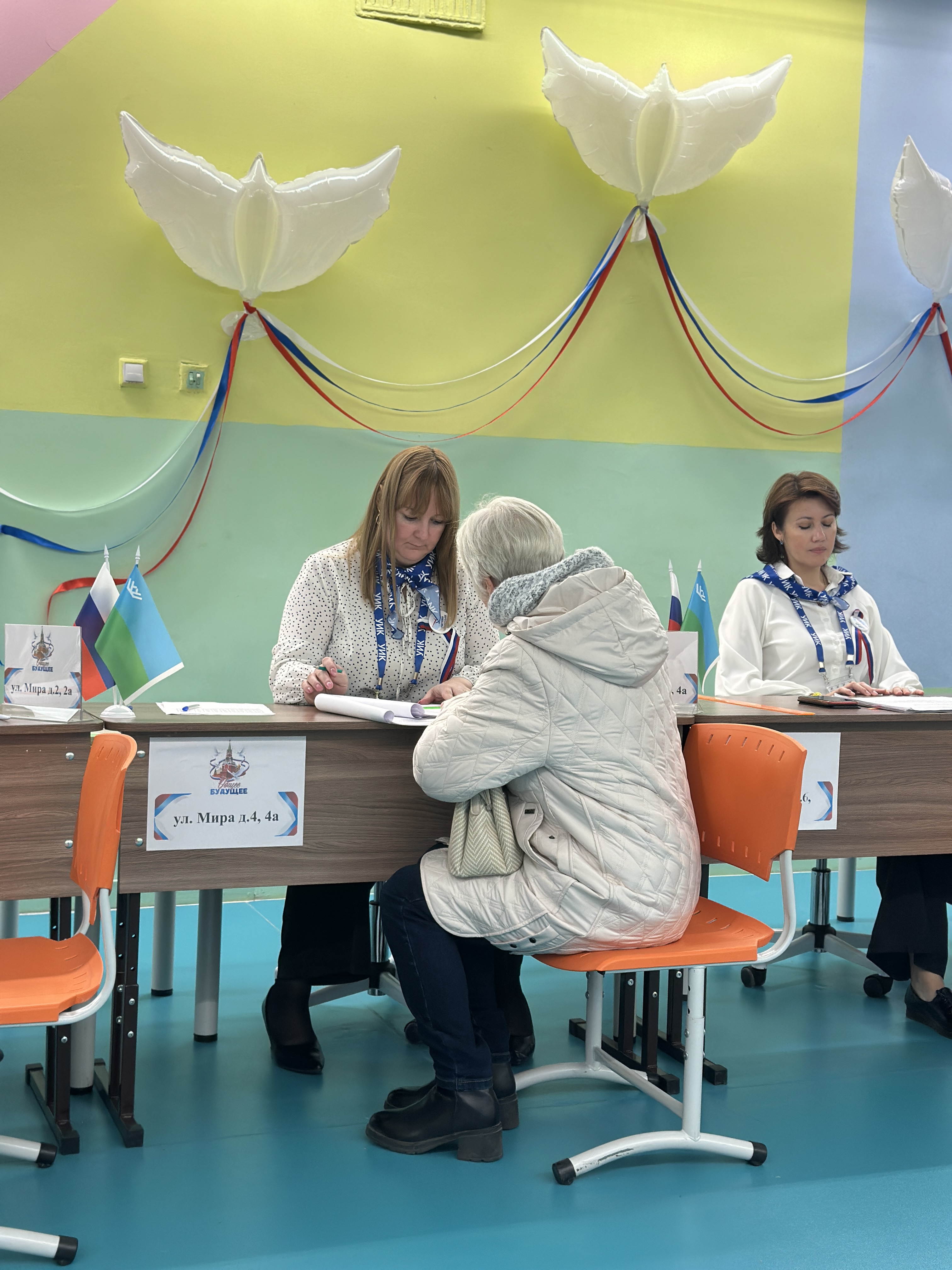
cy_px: 635
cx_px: 476
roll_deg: -1.5
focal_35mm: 48
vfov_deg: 39.7
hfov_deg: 30.3
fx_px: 1760
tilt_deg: -3.6
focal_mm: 6.86
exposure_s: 1/100
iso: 64
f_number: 1.78
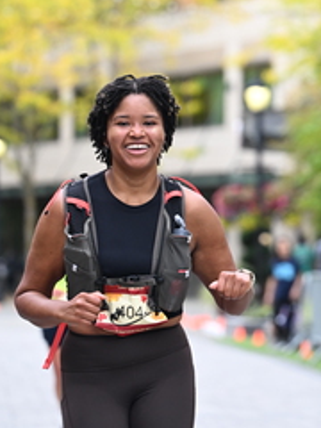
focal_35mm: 225
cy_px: 141
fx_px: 2782
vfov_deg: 8.8
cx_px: 192
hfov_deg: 6.6
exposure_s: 1/1600
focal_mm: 102
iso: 640
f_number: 2.8
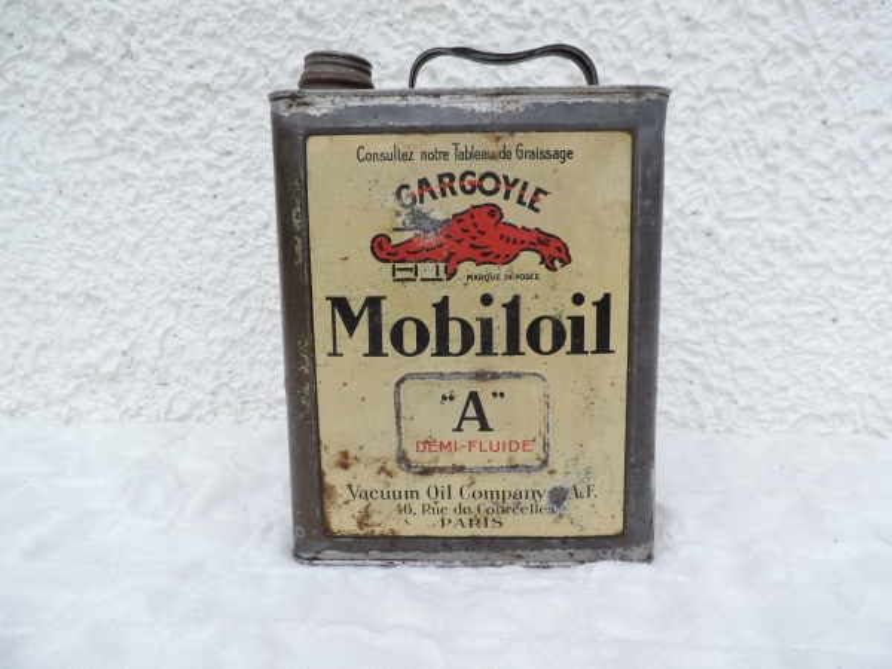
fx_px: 618
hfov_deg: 71.6
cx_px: 446
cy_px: 334
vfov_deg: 56.8
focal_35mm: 24
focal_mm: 4.3
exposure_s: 1/200
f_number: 3
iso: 80
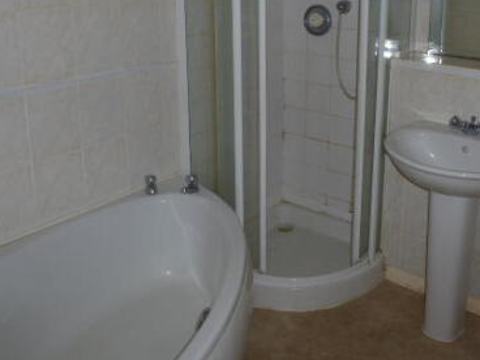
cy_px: 83
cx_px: 301
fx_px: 527
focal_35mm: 38
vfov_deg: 36.7
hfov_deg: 48.5
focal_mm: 4.3
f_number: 3.3
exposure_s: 1/60
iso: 100
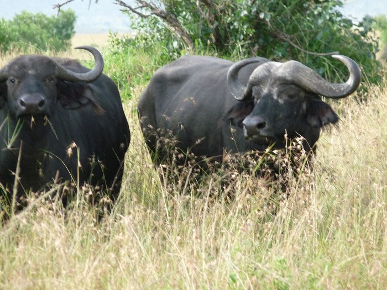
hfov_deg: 5.6
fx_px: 3935
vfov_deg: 4.2
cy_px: 145
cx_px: 194
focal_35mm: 352
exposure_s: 1/640
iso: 400
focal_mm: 62.5
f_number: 4
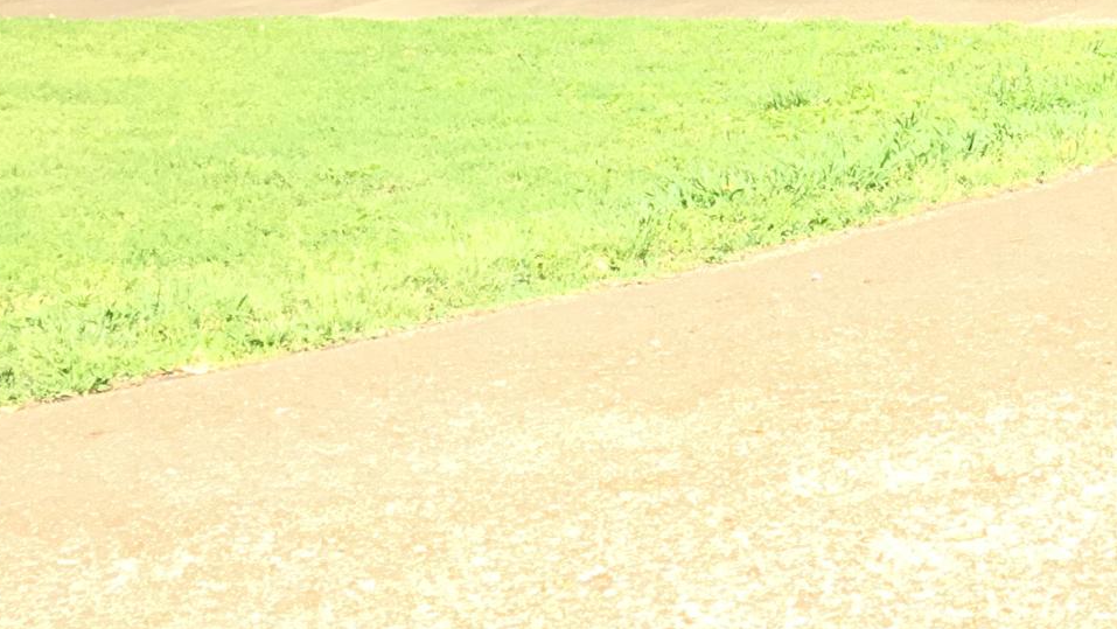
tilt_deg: -3.3
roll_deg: +4.0
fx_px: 2933
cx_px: 1248
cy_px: -371
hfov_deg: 20.5
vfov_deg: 11.6
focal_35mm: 99
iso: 25
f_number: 2.2
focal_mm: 4.15
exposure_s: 1/481
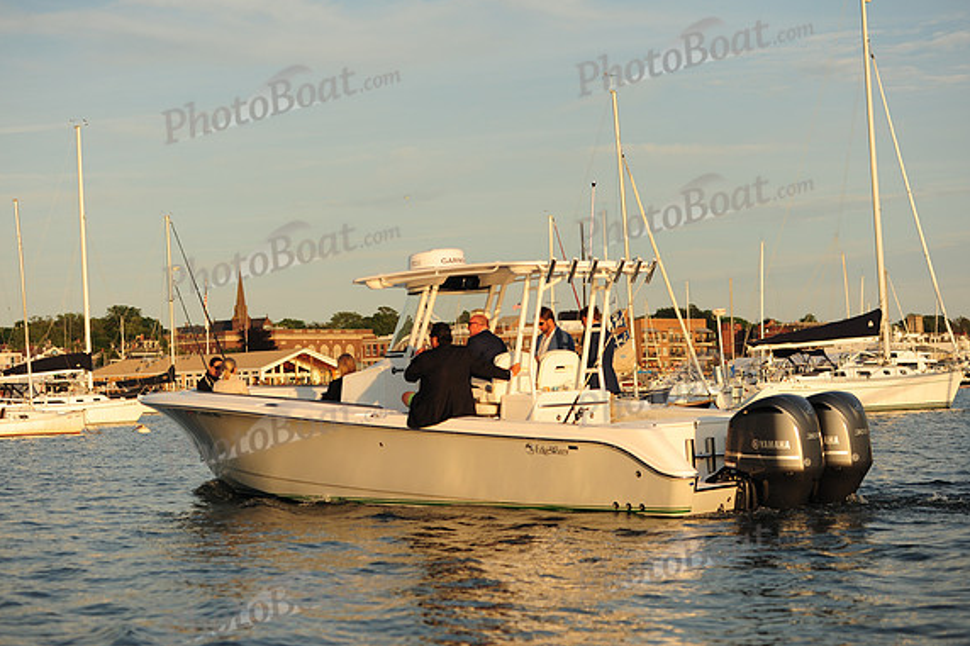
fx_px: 1912
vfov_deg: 19.2
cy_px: 320
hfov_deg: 28.5
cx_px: 488
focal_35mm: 71
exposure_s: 1/800
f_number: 4
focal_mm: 70
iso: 250
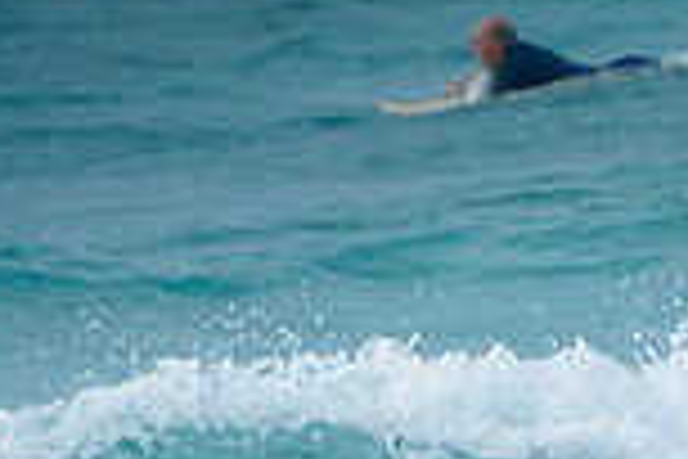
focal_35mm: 2268
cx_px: 886
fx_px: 43341
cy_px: 592
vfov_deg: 0.6
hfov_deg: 0.9
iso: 320
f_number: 5.6
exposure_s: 1/2000
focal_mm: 400
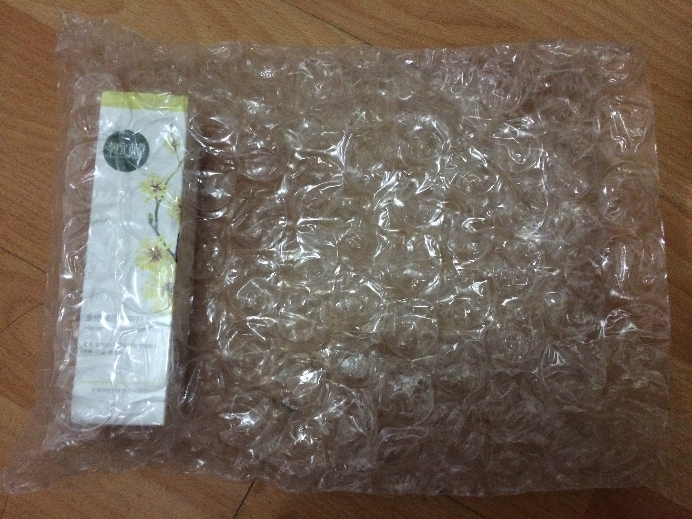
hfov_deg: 61.7
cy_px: 260
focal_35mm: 29
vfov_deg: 48.2
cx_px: 346
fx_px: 580
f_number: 2.2
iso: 400
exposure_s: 1/17
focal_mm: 4.15
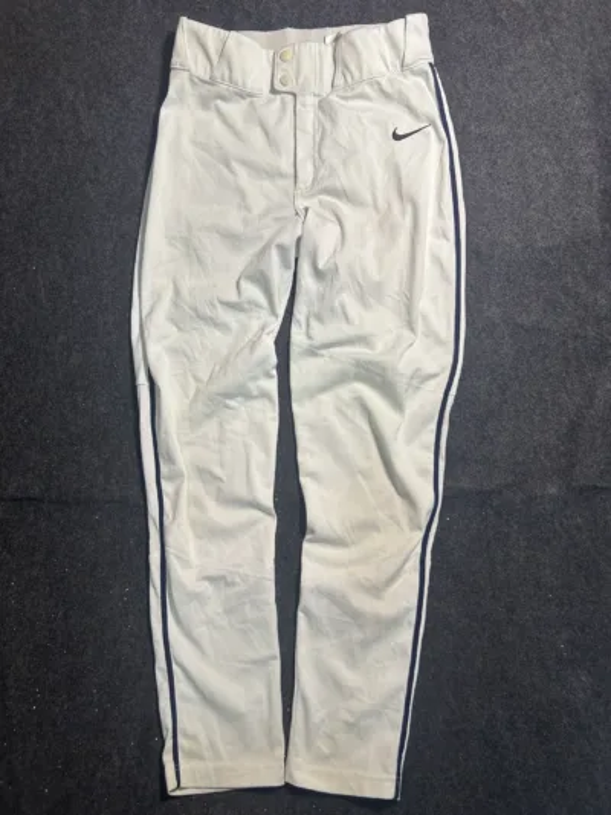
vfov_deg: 67.3
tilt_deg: -60.4
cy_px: 408
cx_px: 306
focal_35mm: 26
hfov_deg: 53.1
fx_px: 612
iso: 80
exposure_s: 1/100
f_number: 1.5
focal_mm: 5.7
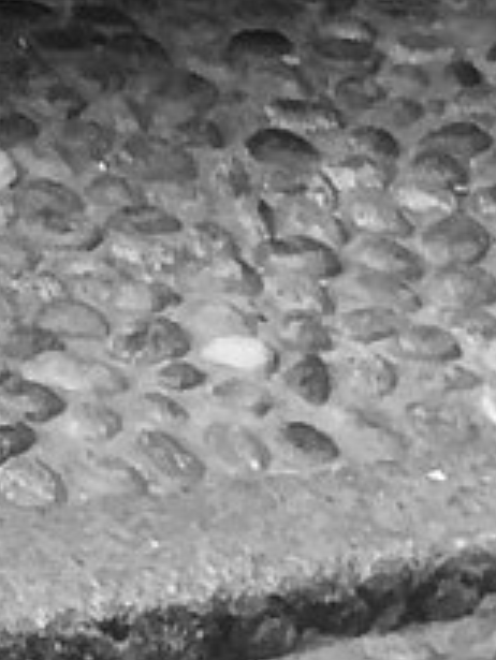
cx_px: -535
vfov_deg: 7.8
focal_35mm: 226
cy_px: -1220
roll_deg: -1.9
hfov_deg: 6.4
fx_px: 4313
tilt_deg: -1.5
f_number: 2.2
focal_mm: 4.15
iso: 80
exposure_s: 1/33
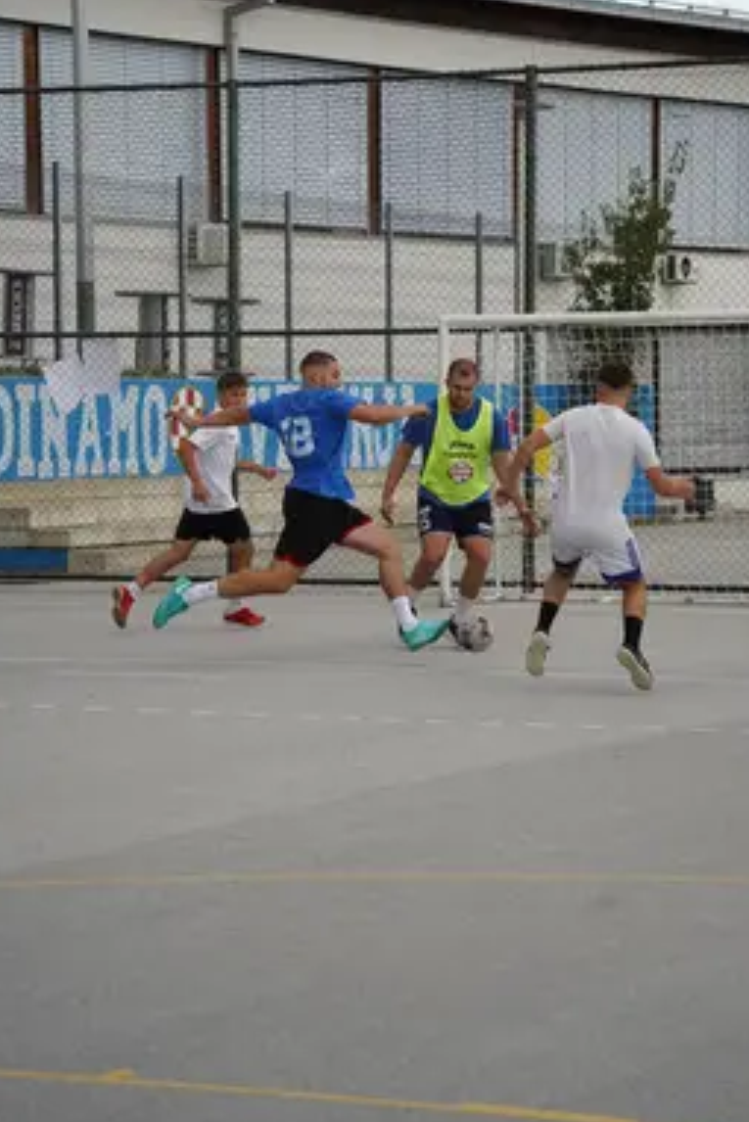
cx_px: 402
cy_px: 455
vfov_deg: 16.6
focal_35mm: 123
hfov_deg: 11.2
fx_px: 3835
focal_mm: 98
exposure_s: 1/1000
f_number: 4.5
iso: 1000
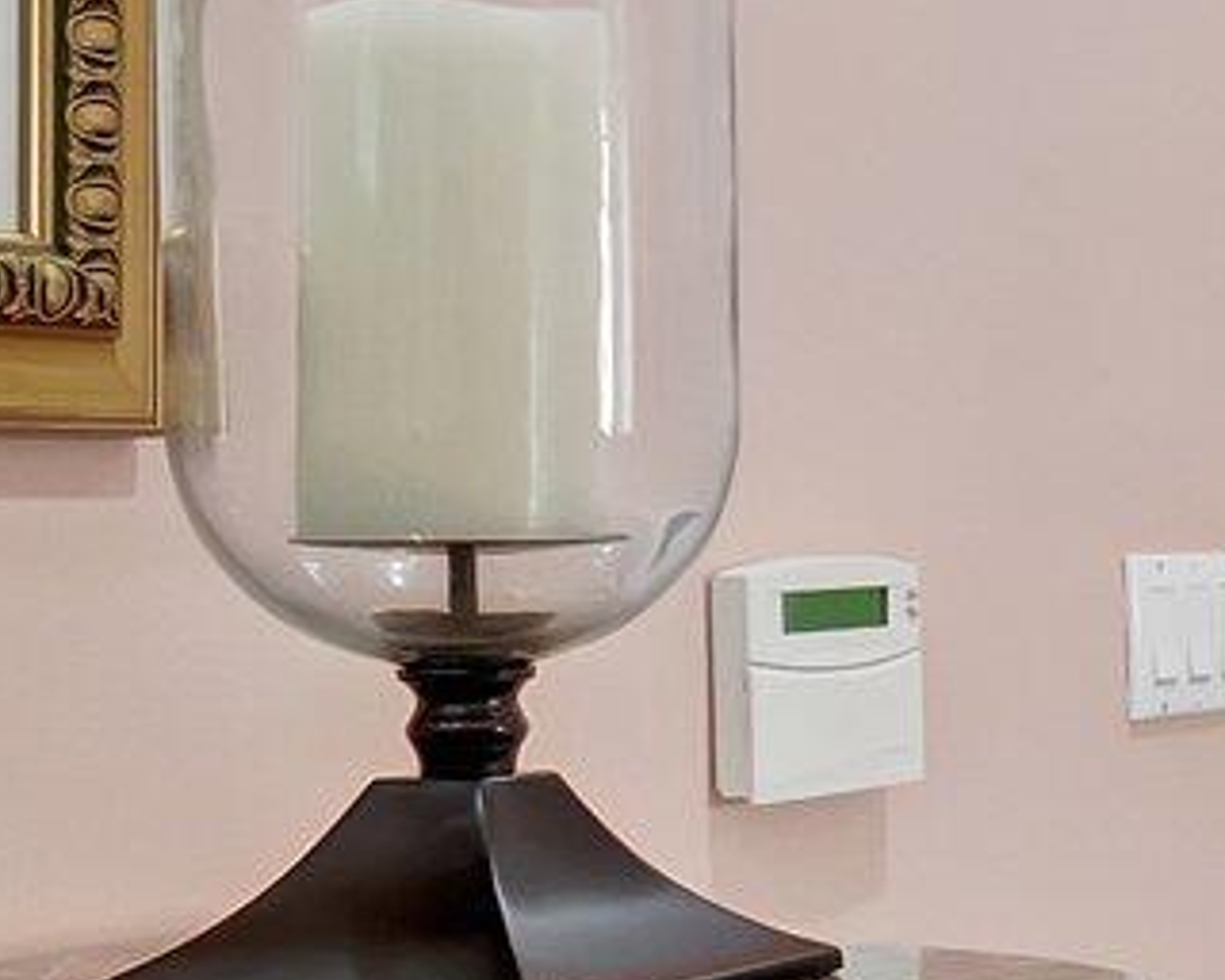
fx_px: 3263
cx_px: 2611
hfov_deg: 15.7
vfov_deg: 17.1
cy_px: 551
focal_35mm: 90
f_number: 8
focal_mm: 10
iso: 1000
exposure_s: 1/8
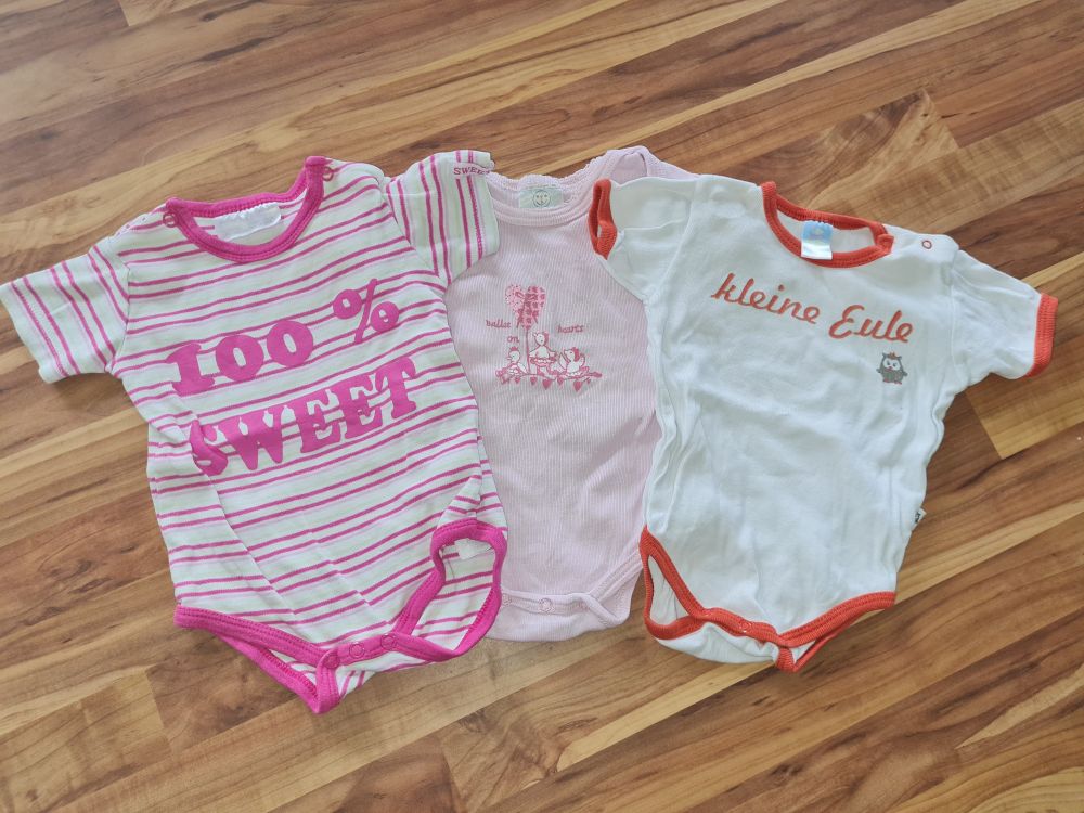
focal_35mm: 26
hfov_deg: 67.3
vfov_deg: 53.1
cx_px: 542
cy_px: 406
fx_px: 814
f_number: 1.8
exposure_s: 1/100
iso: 160
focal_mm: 5.4
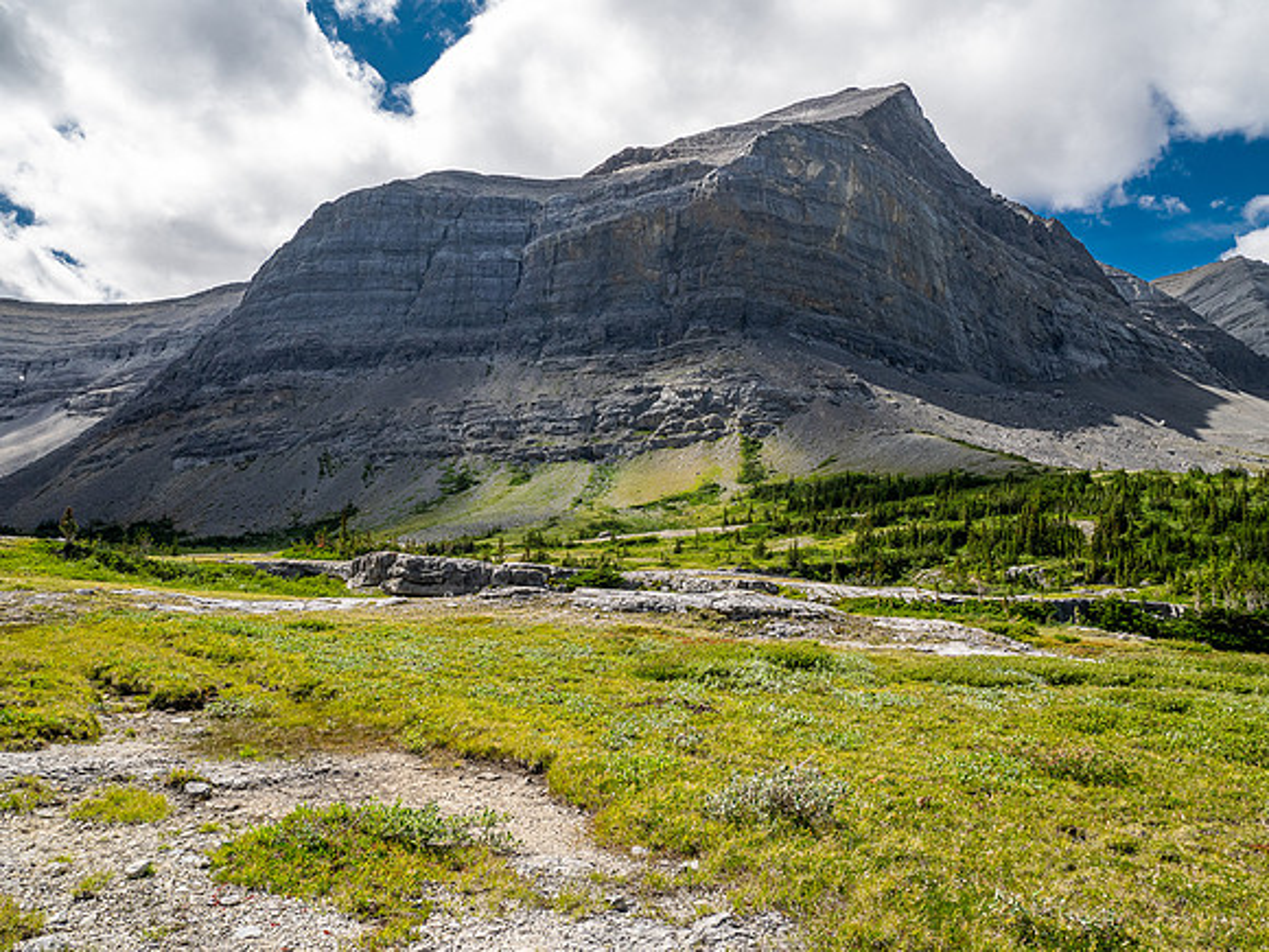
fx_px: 880
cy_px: 476
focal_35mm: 24
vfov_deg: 56.8
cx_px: 634
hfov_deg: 71.6
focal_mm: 12
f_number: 8
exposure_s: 1/160
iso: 200
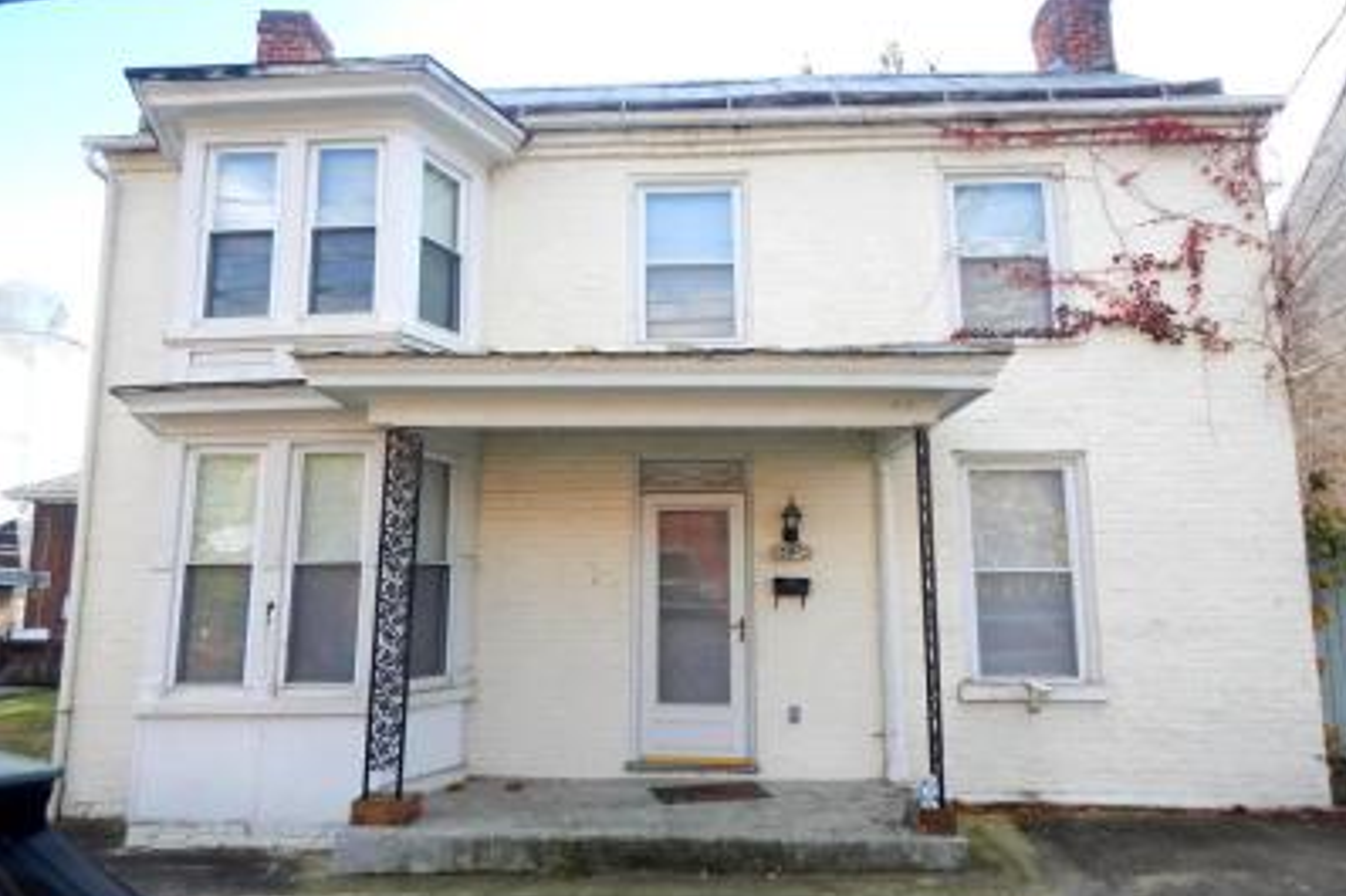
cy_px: 473
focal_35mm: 23
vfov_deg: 55.0
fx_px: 860
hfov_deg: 76.1
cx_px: 673
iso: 125
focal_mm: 4
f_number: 3
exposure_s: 1/400
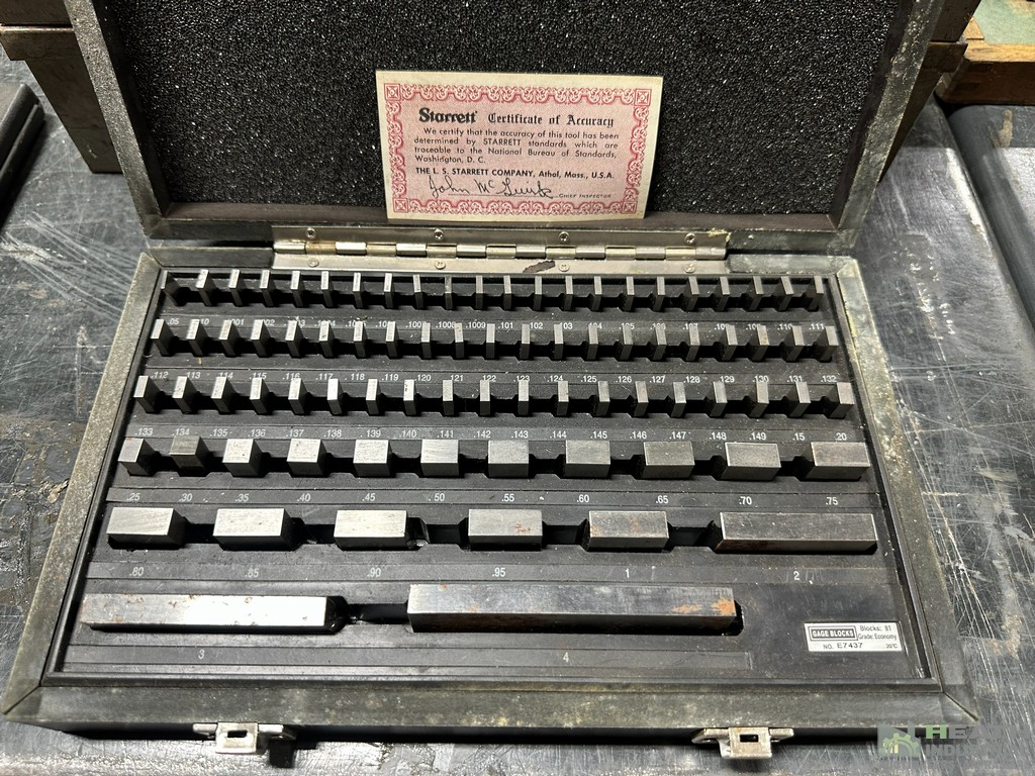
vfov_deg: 56.8
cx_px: 518
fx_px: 718
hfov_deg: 71.6
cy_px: 388
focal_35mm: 24
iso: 200
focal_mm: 6.86
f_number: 1.78
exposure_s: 1/60
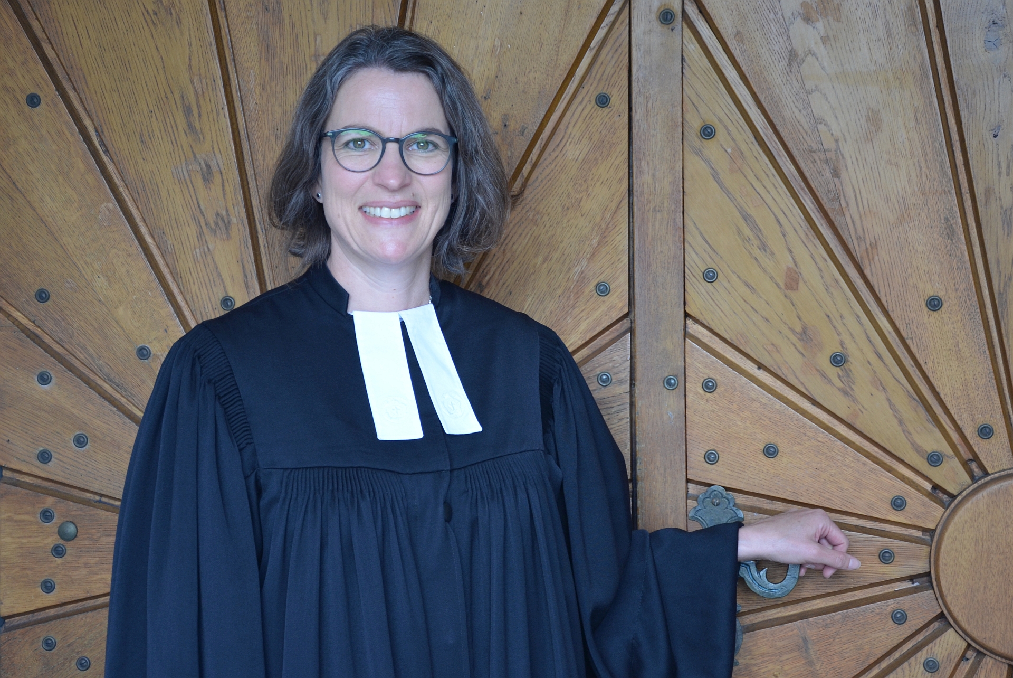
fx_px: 2112
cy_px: 339
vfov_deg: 18.2
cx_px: 506
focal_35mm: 75
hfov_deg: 27.0
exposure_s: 1/60
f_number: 5
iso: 400
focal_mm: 50
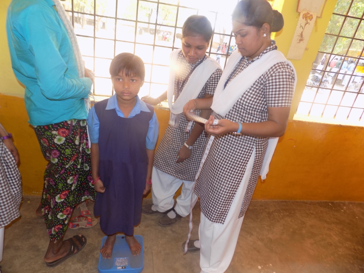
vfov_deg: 58.9
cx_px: 182
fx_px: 242
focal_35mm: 23
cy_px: 136
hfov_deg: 73.9
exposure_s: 1/30
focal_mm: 4
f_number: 3.1
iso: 80
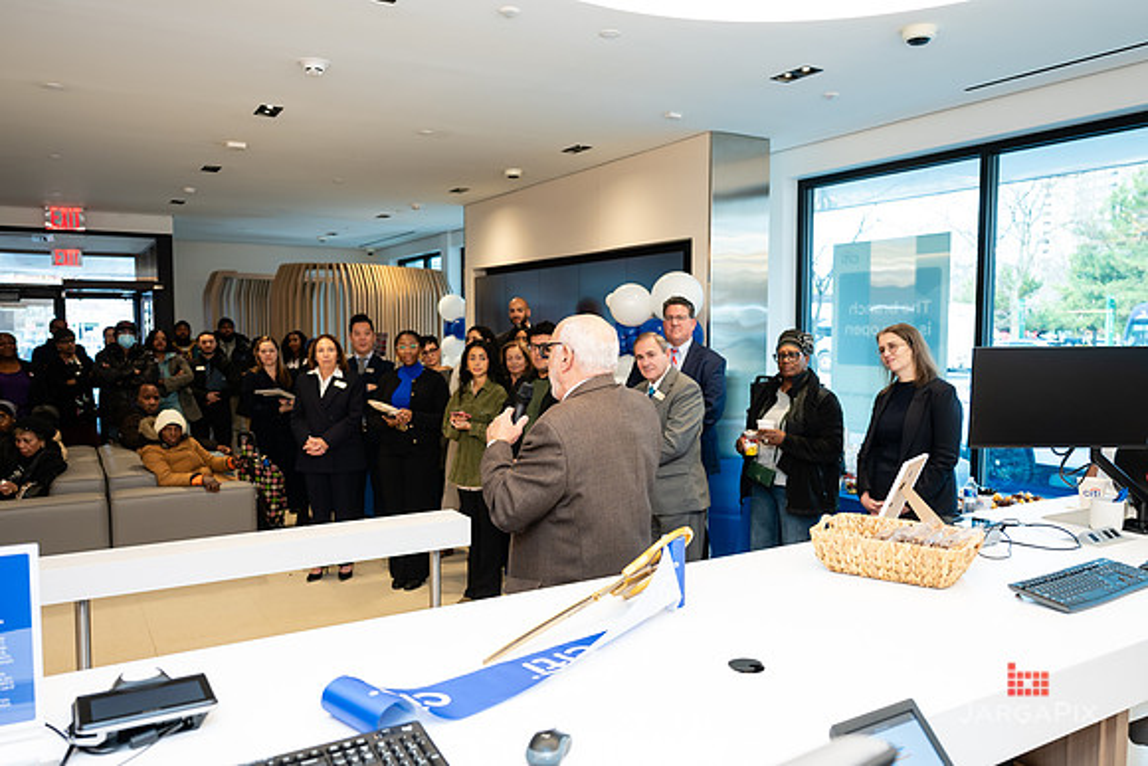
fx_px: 860
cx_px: 572
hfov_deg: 67.5
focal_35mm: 27
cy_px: 395
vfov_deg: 48.0
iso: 400
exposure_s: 1/125
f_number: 3.2
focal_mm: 24
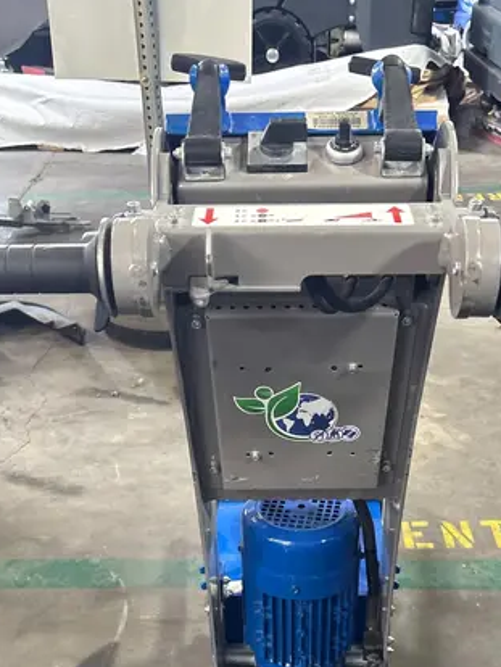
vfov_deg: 39.4
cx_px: 274
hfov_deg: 31.5
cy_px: 545
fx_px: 887
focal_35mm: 46
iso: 160
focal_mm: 5.96
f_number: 1.6
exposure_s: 1/60
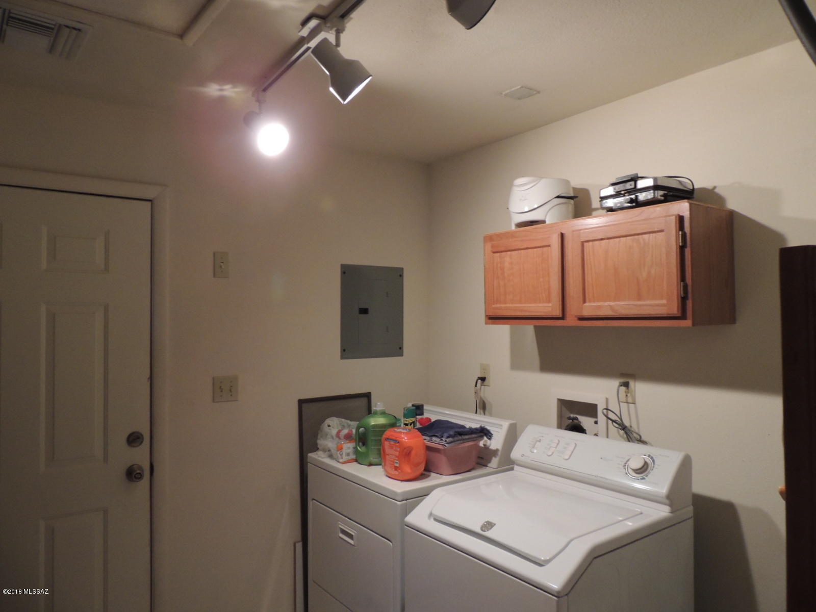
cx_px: 408
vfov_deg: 56.8
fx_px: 566
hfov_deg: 71.6
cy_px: 306
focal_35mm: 24
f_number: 3
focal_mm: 4.3
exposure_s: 1/15
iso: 400
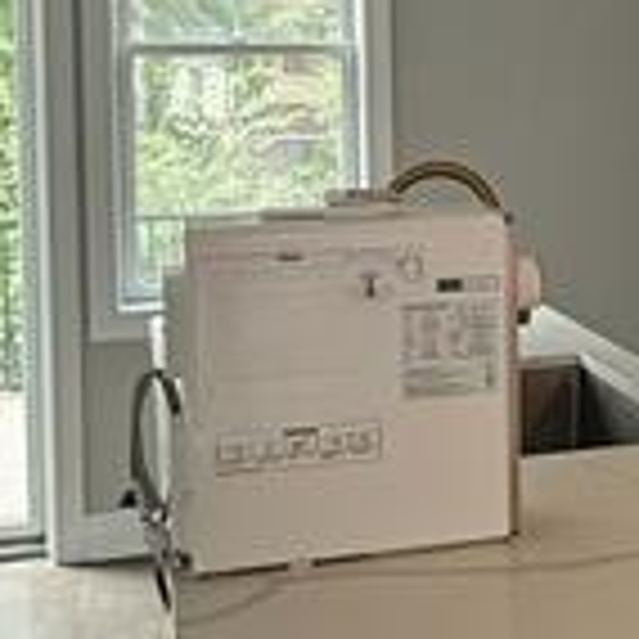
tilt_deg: -1.3
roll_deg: +0.4
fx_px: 1399
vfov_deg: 25.3
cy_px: 135
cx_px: 648
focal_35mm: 67
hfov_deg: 24.5
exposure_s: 1/60
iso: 250
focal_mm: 2.22
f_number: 2.2
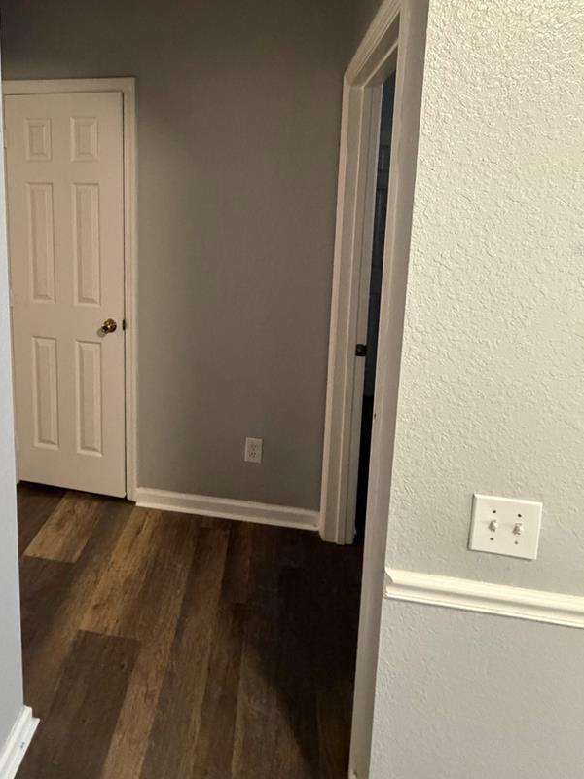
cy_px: 249
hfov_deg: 62.2
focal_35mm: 21
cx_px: 203
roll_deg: -1.3
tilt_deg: -5.3
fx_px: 472
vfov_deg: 76.1
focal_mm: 2.22
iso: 800
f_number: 2.2
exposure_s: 1/60
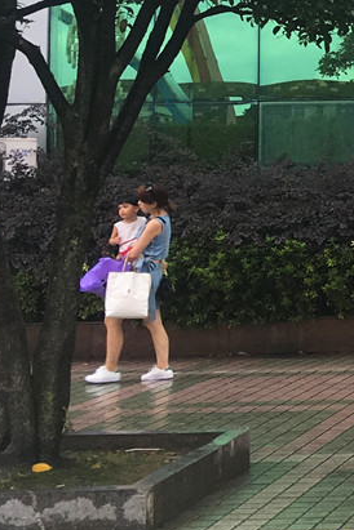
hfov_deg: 10.9
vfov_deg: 18.3
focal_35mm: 110
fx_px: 1622
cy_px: 55
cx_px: 786
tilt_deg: +4.1
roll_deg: +0.3
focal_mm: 4.15
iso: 25
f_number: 2.2
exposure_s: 1/128
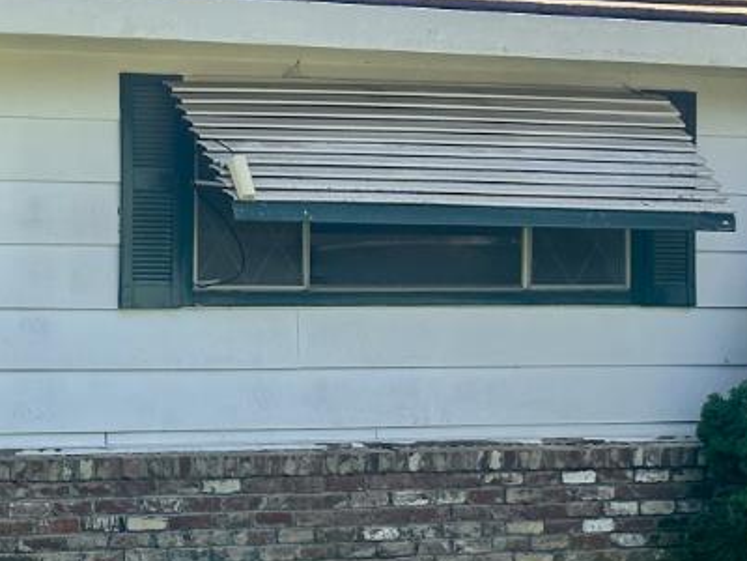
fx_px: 1942
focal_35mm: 90
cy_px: 338
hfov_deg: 17.6
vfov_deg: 16.4
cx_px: -603
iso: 80
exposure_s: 1/1916
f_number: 1.78
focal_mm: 6.86
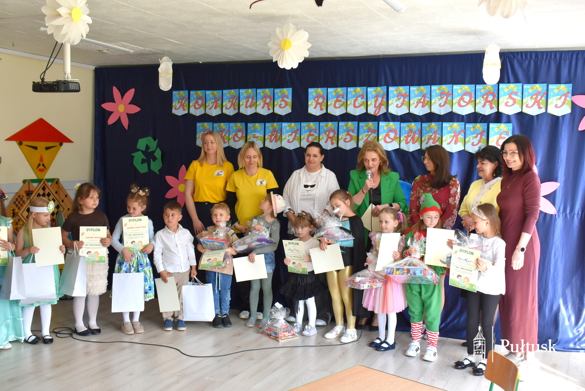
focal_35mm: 40
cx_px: 292
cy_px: 196
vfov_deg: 33.0
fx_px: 658
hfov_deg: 47.9
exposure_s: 1/125
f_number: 5.6
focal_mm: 27
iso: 400
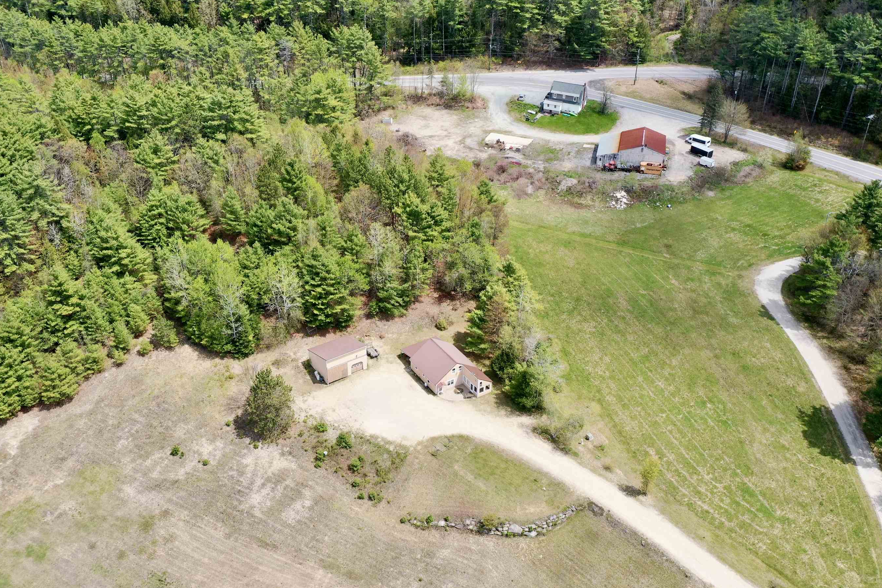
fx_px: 784
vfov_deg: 41.1
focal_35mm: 32
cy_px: 275
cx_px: 412
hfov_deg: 58.7
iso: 100
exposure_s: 1/320
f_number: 5
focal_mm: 10.26
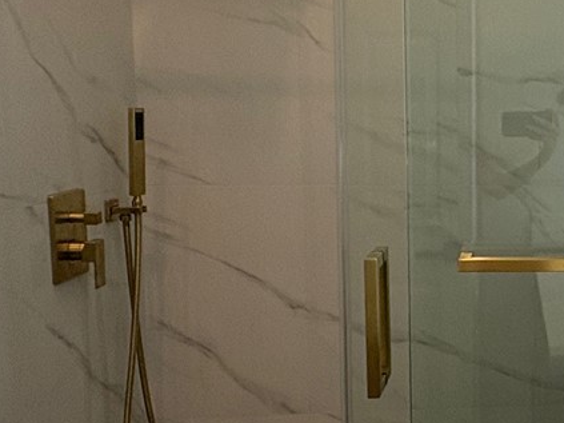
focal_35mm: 53
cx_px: 648
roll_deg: -1.0
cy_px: 207
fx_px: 863
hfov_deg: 31.3
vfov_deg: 27.5
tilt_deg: -6.9
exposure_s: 1/99
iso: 125
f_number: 2.2
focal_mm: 2.22
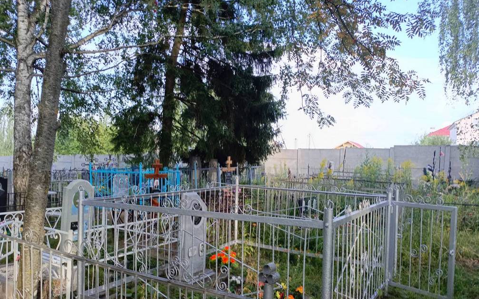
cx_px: 236
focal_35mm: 27
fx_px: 352
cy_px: 169
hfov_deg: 68.4
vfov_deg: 45.9
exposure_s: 1/107
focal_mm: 4.76
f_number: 1.69
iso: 104
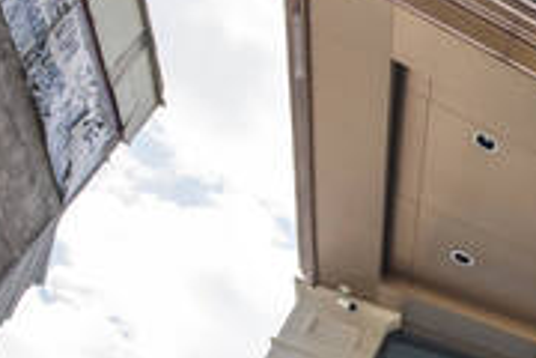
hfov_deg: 21.9
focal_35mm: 48
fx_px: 715
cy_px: 528
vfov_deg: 23.0
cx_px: 986
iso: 50
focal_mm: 12
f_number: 5
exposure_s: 1/200
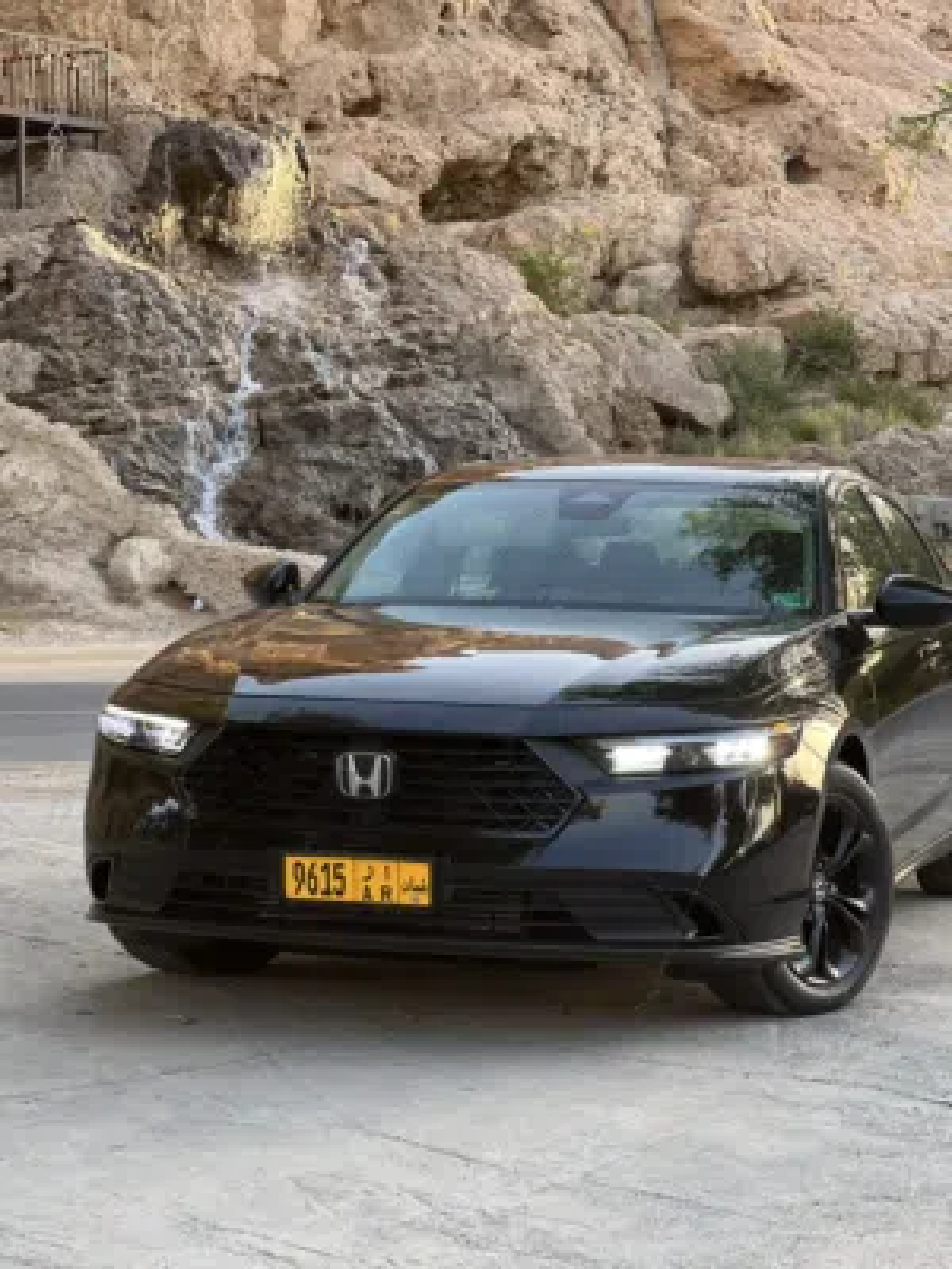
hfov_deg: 19.1
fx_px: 2824
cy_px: 634
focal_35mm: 77
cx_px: 476
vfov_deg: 25.3
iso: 125
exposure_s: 1/121
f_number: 2.8
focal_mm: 9
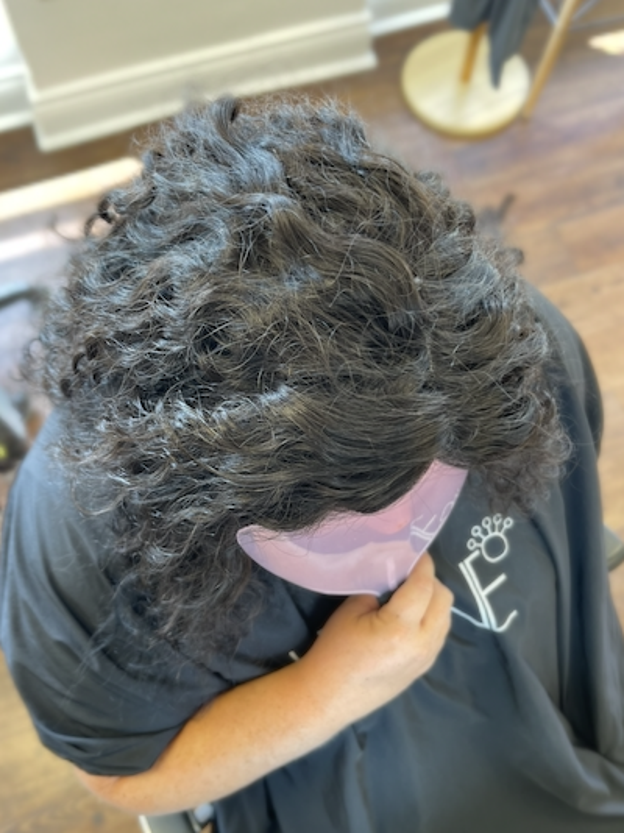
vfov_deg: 67.3
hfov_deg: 53.0
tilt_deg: -71.0
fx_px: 625
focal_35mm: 26
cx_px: 312
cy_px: 416
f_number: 1.6
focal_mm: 5.1
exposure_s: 1/65
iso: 125
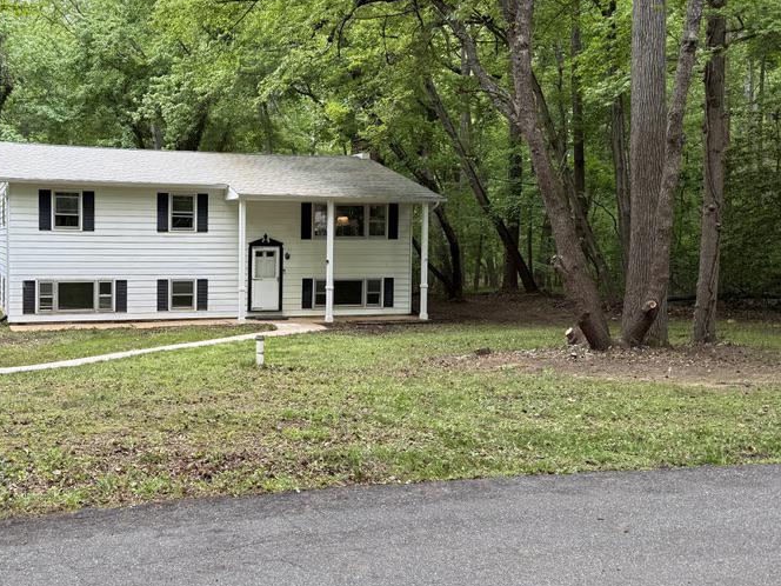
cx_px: 216
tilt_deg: -3.1
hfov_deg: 48.6
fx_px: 835
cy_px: 264
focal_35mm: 37
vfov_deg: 38.6
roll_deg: -1.2
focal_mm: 6.76
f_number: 1.78
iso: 80
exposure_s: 1/387
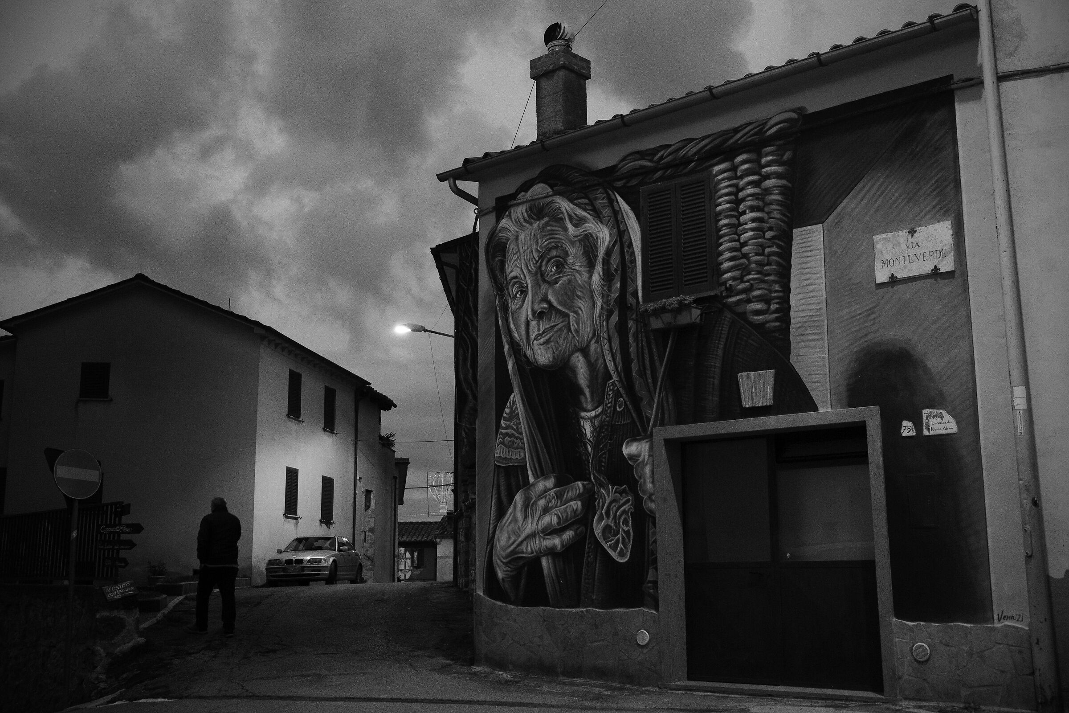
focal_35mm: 36
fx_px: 1069
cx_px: 534
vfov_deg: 36.9
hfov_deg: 53.1
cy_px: 356
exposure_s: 1/40
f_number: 3.2
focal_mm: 24.3
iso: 2500
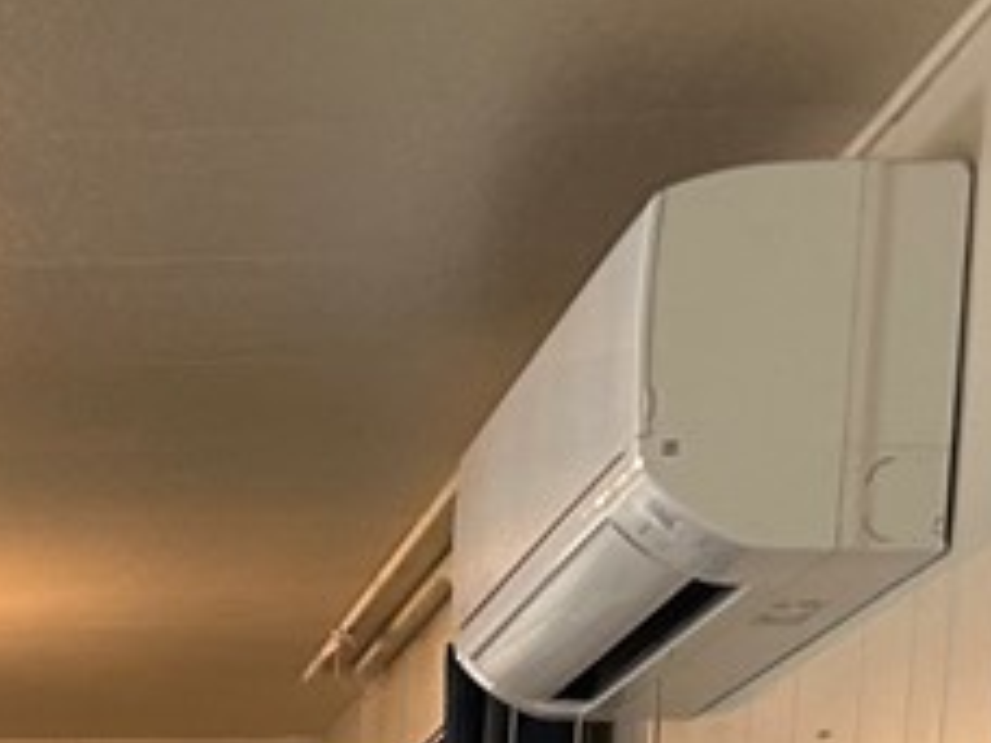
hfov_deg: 15.5
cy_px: 1564
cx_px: -513
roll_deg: -2.1
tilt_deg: -2.4
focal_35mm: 117
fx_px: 3350
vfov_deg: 11.3
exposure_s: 1/60
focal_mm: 5.7
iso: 125
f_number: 1.5
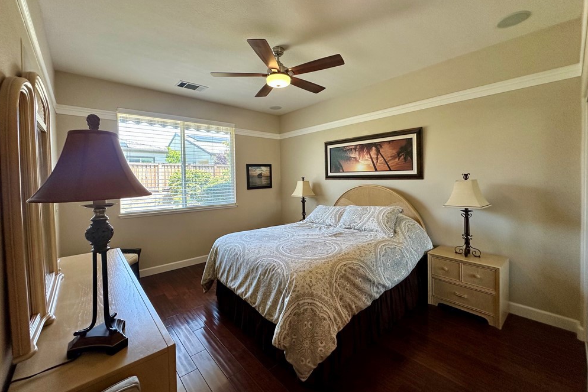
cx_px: 286
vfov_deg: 77.3
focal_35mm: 15
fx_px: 245
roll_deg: +0.4
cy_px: 183
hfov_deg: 100.4
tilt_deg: -0.4
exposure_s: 1/120
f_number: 2.2
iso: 160
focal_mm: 2.22
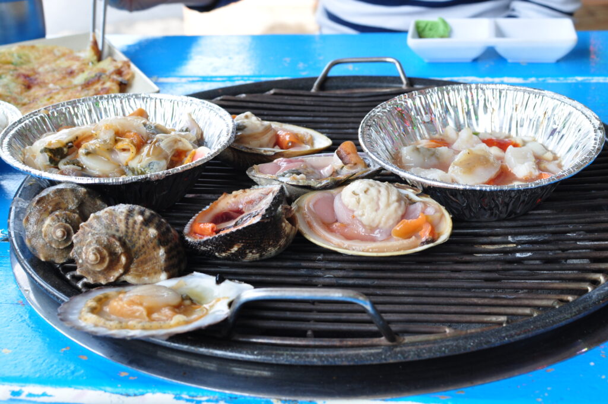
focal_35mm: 52
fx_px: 886
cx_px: 304
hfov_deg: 37.9
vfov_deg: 25.7
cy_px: 202
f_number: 8
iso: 400
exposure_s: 1/80
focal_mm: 35
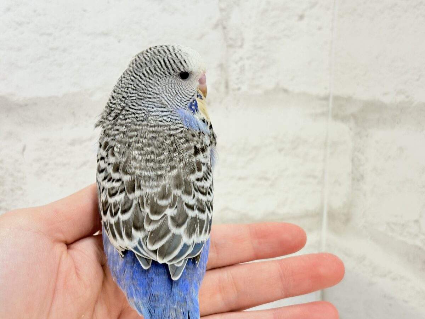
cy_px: 160
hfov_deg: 36.8
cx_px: 212
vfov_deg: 28.0
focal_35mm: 52
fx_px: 638
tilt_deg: -9.9
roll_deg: +0.2
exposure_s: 1/50
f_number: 1.6
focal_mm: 5.96
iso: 40
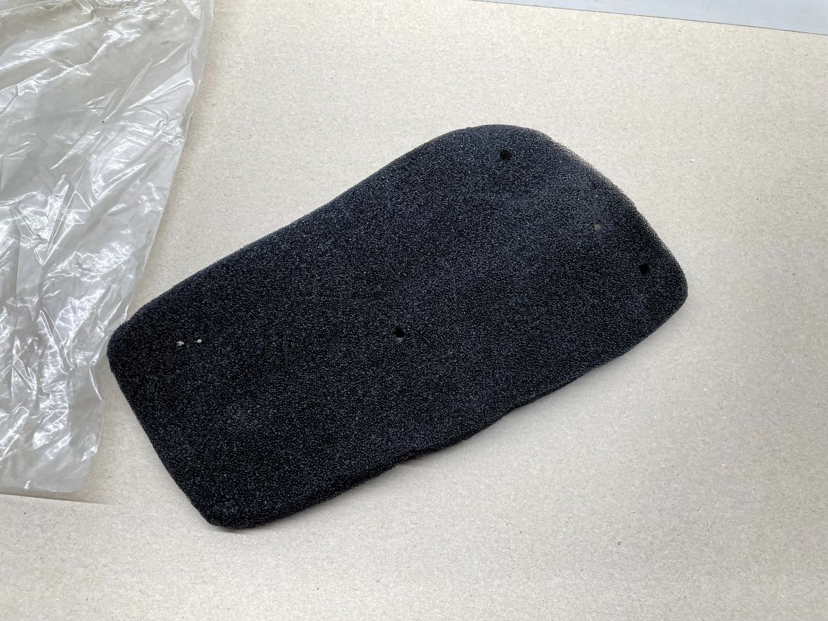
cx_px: 414
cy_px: 310
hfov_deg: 67.3
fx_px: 622
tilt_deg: -68.6
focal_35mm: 26
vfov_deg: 53.1
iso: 64
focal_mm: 4.2
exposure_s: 1/100
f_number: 1.6
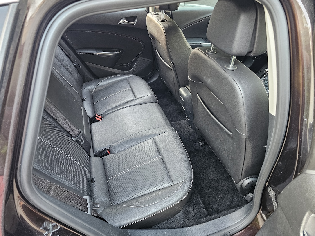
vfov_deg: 58.9
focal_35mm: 23
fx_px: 209
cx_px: 158
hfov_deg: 73.9
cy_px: 118
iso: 500
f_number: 1.7
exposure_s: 1/25
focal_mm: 6.3
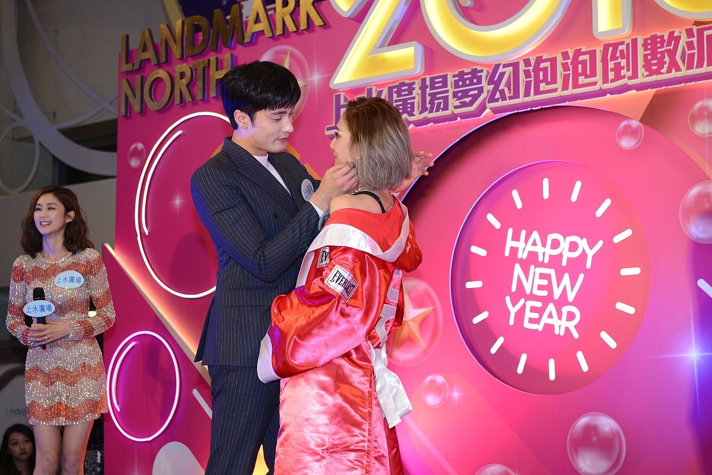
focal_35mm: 70
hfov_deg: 28.8
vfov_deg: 19.5
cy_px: 238
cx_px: 356
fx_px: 1385
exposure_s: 1/125
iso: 640
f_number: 5
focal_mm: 70
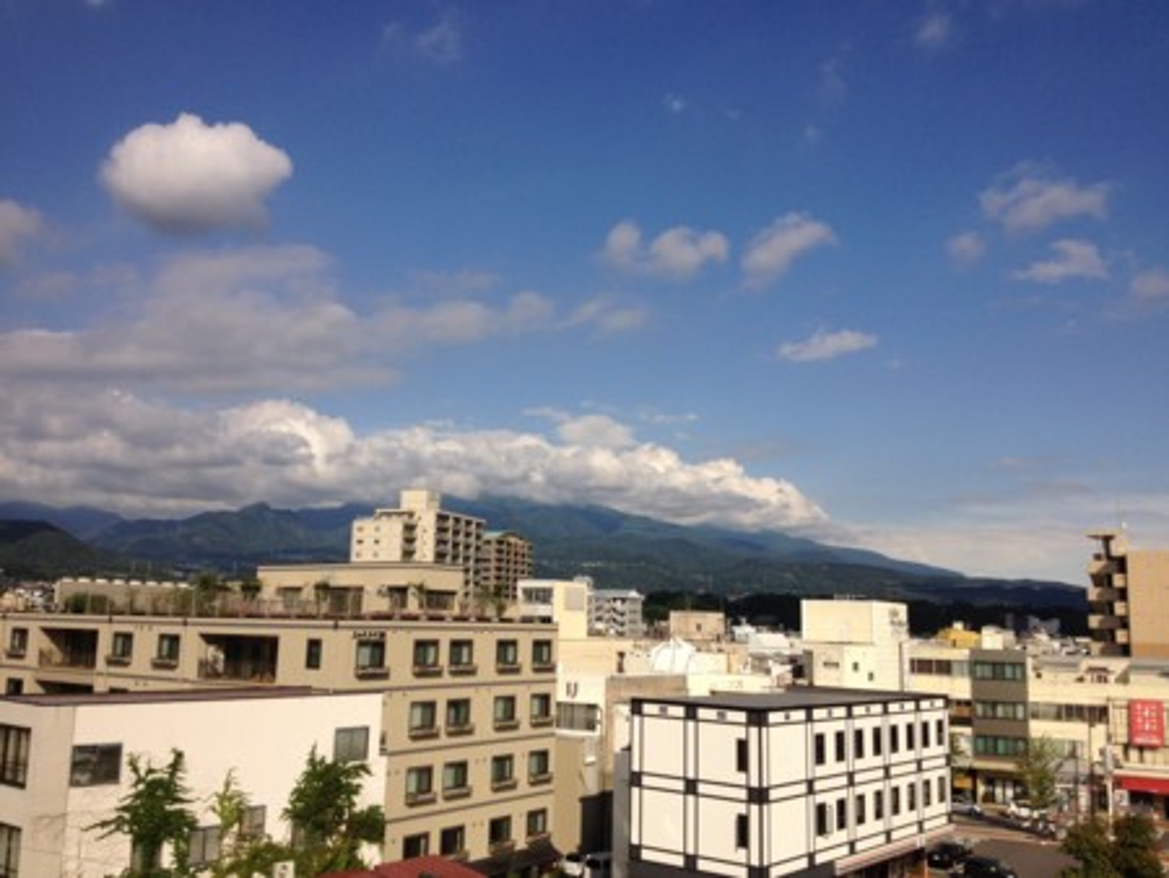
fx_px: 1183
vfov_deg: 40.7
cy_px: 439
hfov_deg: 52.6
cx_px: 584
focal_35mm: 35
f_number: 2.4
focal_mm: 4.28
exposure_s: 1/1783
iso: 50
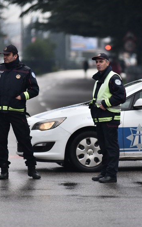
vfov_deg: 6.8
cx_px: 99
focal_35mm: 308
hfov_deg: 4.3
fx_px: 1907
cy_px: 114
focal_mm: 200
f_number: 2.8
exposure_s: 1/800
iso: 640
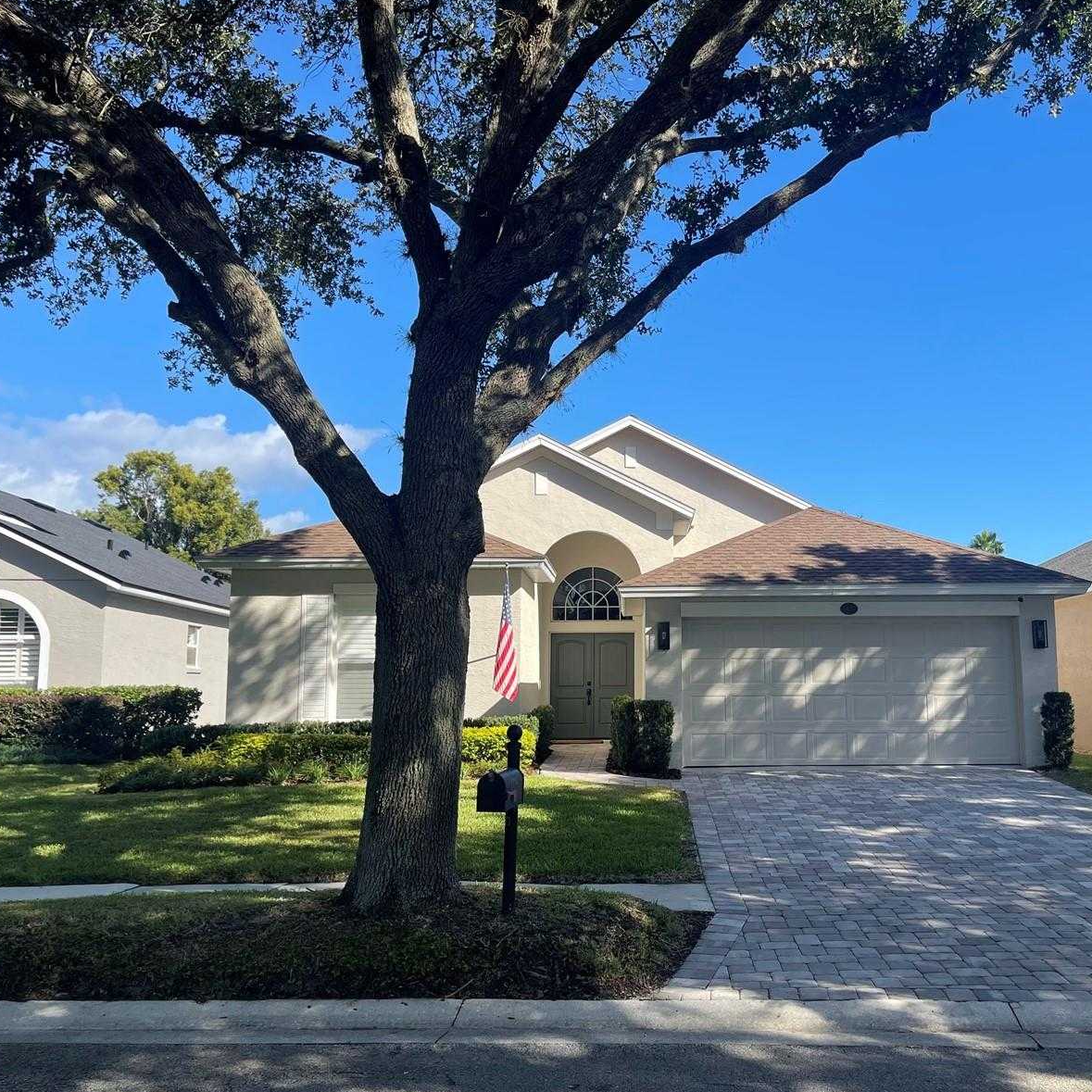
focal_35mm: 30
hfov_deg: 53.6
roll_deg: +0.4
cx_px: 670
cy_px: 550
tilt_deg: +6.6
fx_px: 1071
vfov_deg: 54.0
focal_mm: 5.1
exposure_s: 1/2247
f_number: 1.6
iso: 32
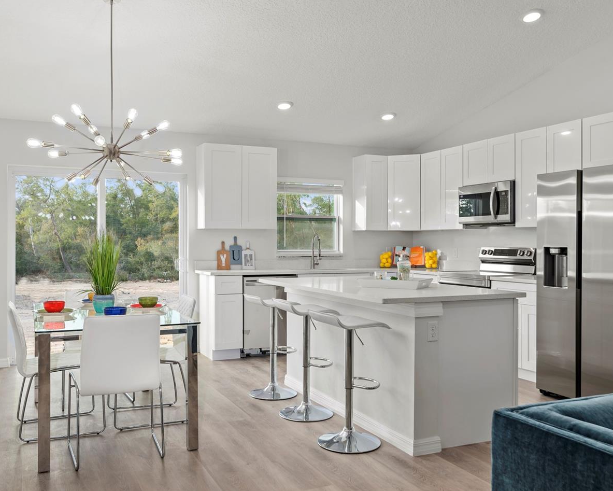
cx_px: 297
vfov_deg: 44.6
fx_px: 599
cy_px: 242
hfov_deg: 54.2
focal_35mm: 33
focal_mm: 26
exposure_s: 1/6
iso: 100
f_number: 9.5
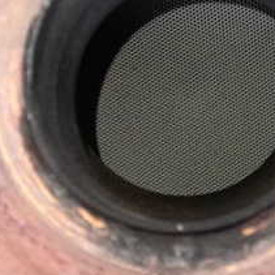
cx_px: 179
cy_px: 83
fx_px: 926
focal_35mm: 103
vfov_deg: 16.8
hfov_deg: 16.9
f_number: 2.8
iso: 2000
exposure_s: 1/125
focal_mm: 7.31
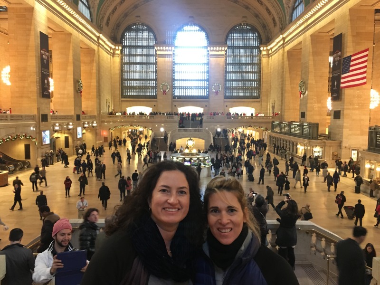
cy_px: 142
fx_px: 318
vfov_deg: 48.2
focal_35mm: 29
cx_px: 190
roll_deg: +0.2
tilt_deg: -3.6
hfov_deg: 61.7
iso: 400
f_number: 2.2
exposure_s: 1/15
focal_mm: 4.15
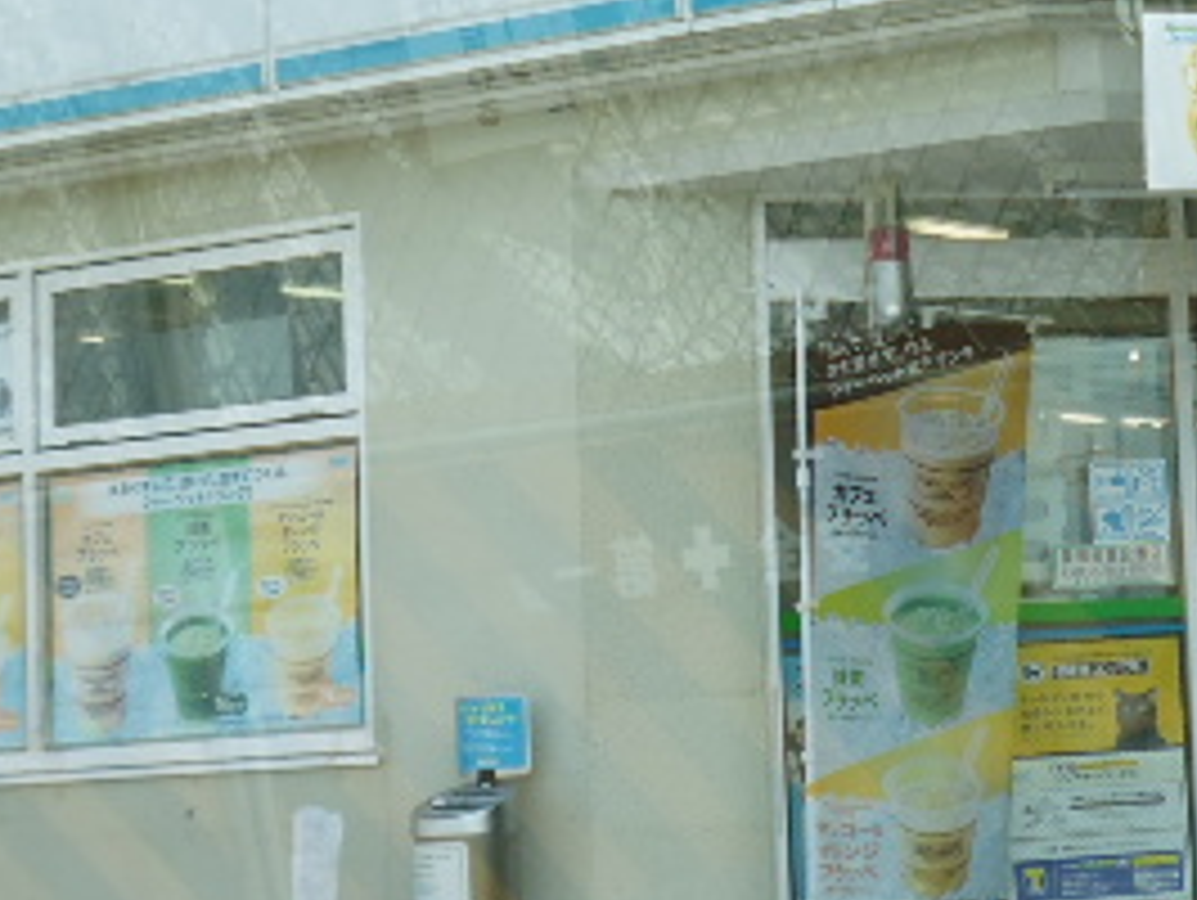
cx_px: 1404
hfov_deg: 15.2
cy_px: 198
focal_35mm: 125
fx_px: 4326
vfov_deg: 11.8
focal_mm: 9.2
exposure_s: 1/320
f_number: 4.1
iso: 100
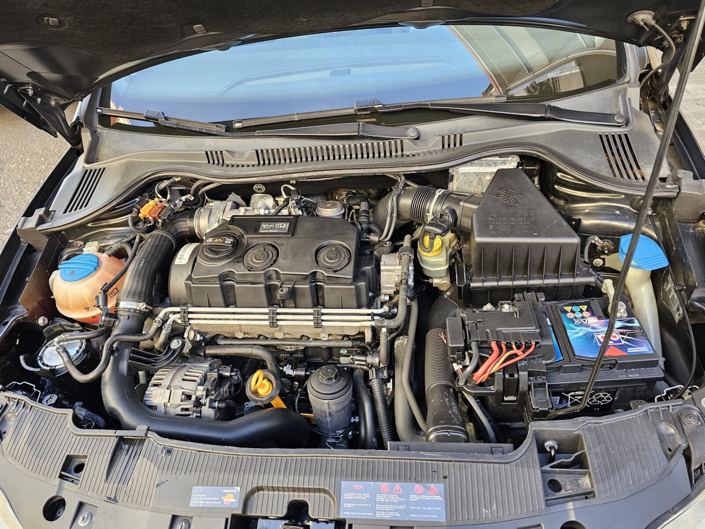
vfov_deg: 58.9
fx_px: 468
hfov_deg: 73.9
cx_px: 352
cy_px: 264
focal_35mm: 23
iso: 160
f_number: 1.7
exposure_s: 1/180
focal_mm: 6.3
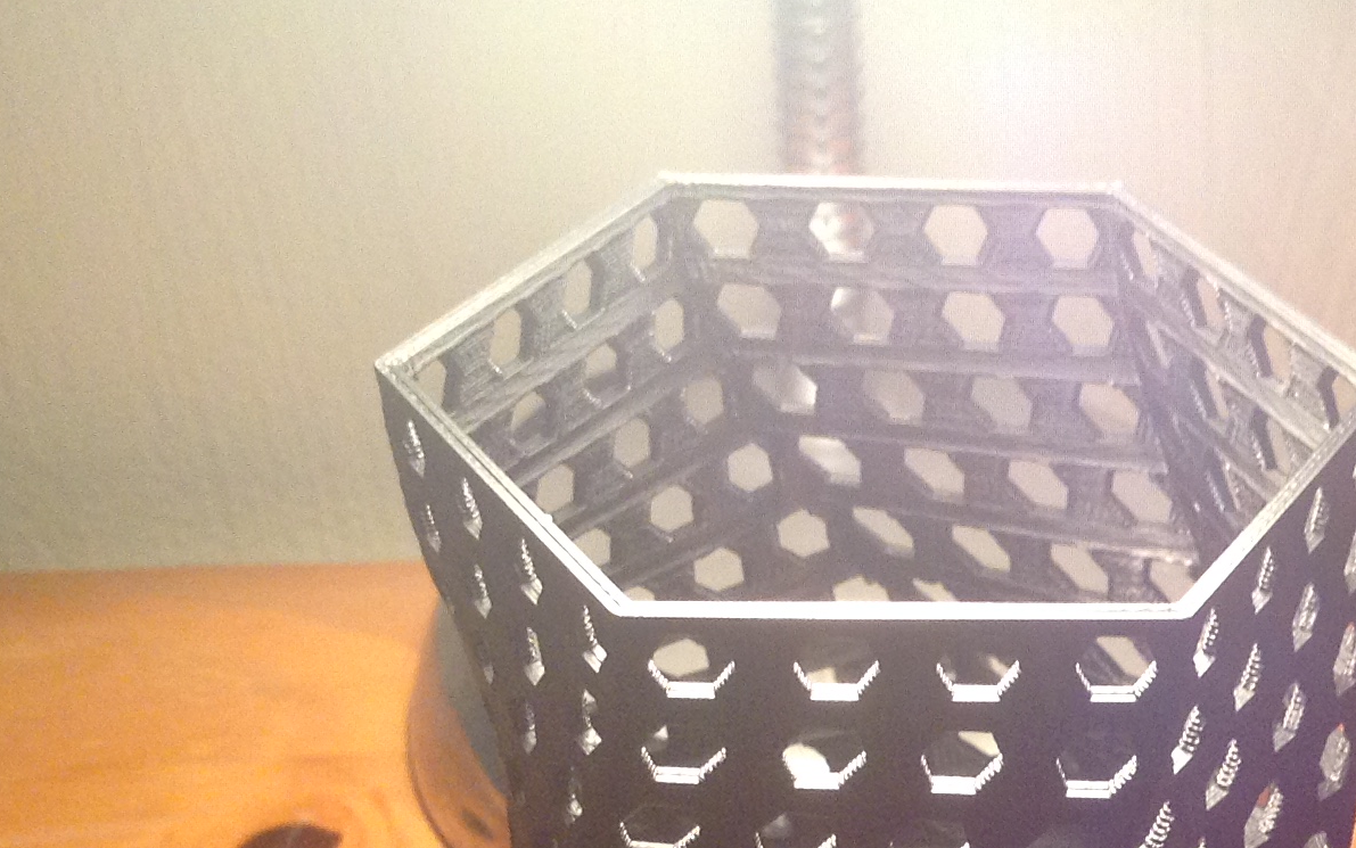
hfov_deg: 25.9
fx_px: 2809
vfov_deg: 16.4
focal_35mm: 76
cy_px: 1056
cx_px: 1322
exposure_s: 1/24
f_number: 2.4
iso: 80
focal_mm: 3.3
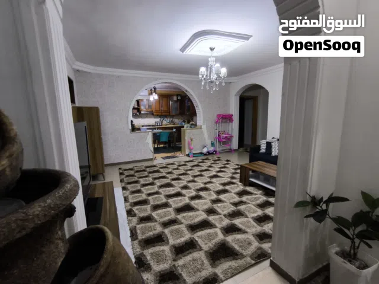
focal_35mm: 16
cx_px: 190
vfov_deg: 78.1
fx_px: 175
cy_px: 142
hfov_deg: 94.5
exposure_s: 1/33.3
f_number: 2.2
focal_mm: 1.65
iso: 320
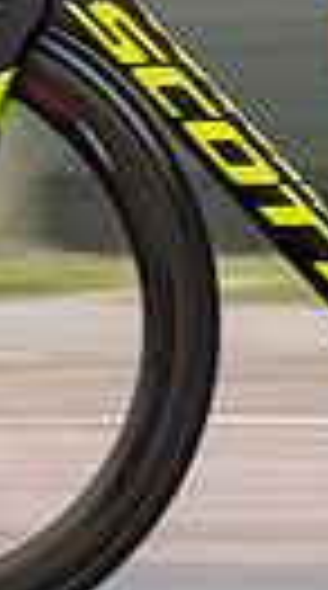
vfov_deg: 3.4
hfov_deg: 1.9
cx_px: -256
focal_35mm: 634
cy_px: -164
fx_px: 9873
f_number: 7.1
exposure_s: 1/125
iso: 125
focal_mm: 79
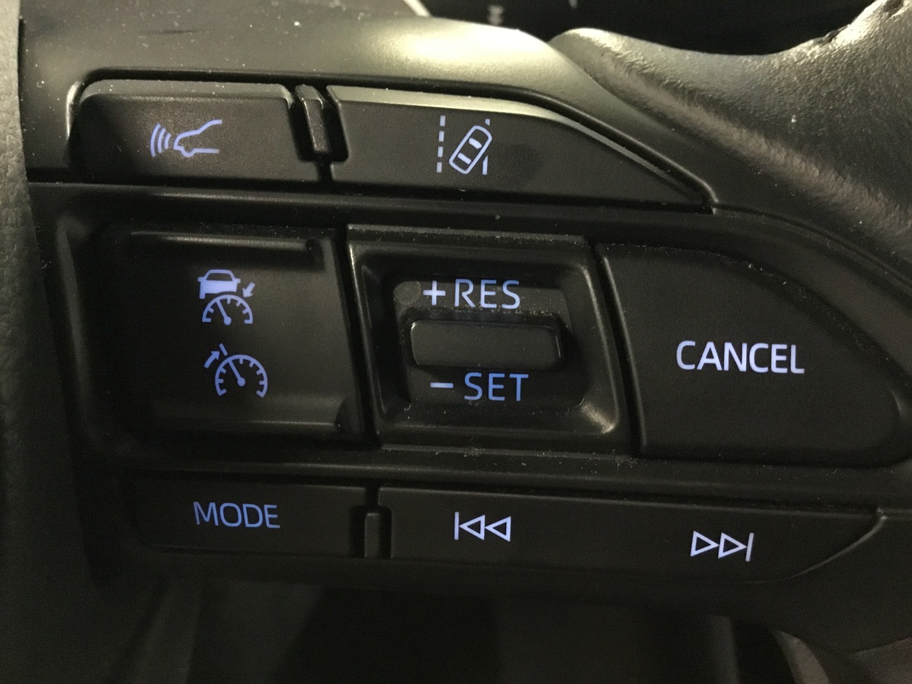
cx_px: 456
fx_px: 817
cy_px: 342
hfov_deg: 58.4
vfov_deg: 45.4
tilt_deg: -31.4
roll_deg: -0.8
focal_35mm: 31
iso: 800
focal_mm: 3.3
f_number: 2.4
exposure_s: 1/17
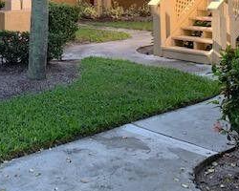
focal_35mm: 65
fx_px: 460
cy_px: -32
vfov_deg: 21.9
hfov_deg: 28.8
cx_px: 66
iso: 25
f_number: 1.8
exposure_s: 1/144
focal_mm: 4.25
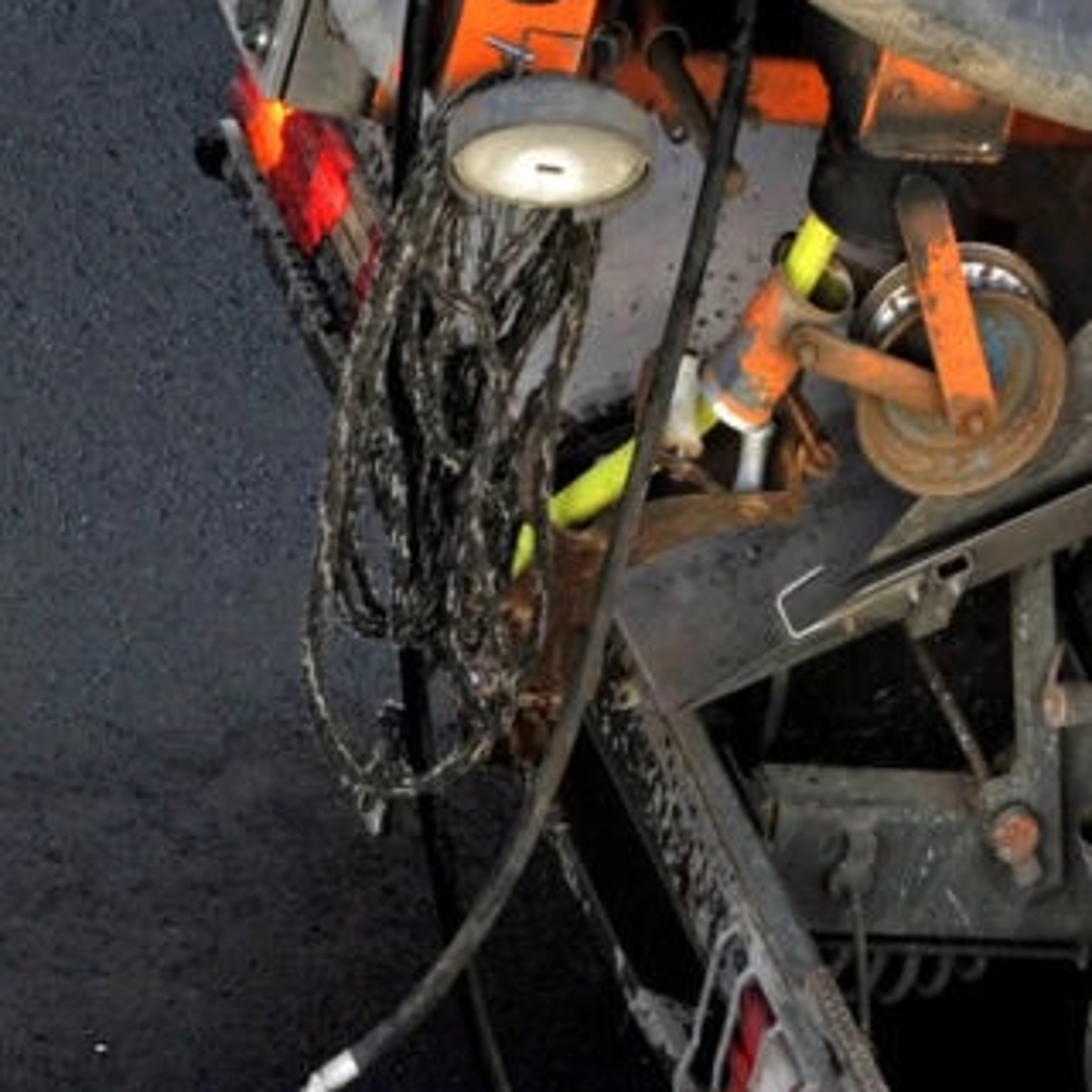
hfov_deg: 4.1
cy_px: 532
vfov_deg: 4.1
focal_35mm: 428
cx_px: -628
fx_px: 15275
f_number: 8
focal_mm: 105
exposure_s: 1/160
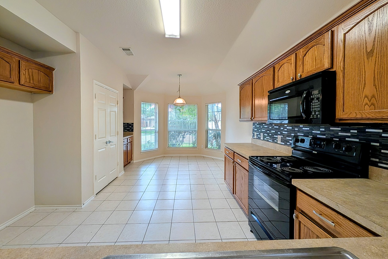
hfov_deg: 108.3
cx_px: 190
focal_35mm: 13
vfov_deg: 85.4
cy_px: 123
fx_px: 140
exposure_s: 1/120
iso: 68
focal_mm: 2.02
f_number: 1.7
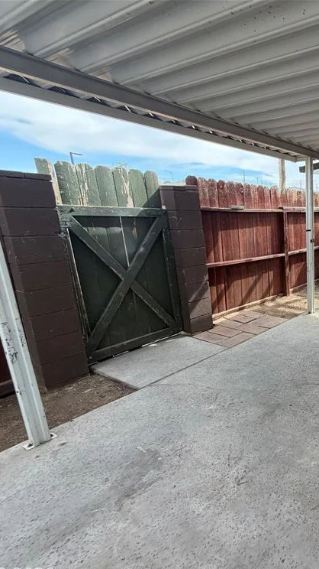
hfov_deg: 41.1
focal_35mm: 21
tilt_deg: -16.1
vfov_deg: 83.8
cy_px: 293
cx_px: 362
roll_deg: -1.2
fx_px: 316
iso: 64
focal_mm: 2.22
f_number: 2.2
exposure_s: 1/220
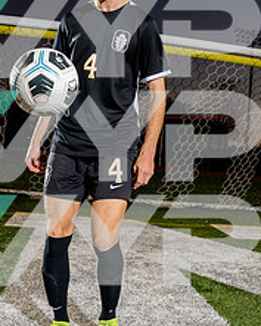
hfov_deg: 35.6
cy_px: 137
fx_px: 405
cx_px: 149
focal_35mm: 42
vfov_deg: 43.7
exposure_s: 1/250
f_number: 8
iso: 800
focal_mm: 22
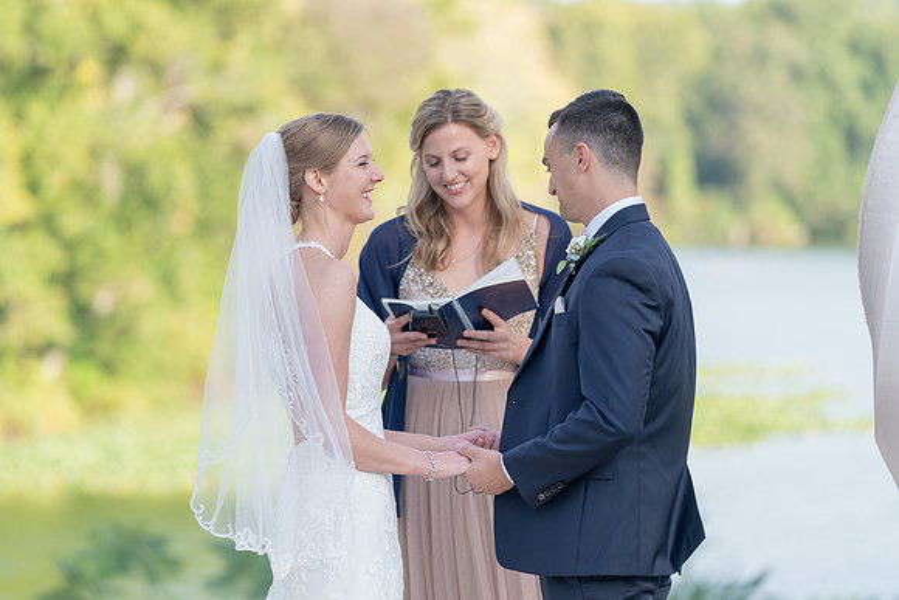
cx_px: 425
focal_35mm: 207
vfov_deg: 6.6
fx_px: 5170
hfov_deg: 9.9
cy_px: 287
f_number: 4
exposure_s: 1/320
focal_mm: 195
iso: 100
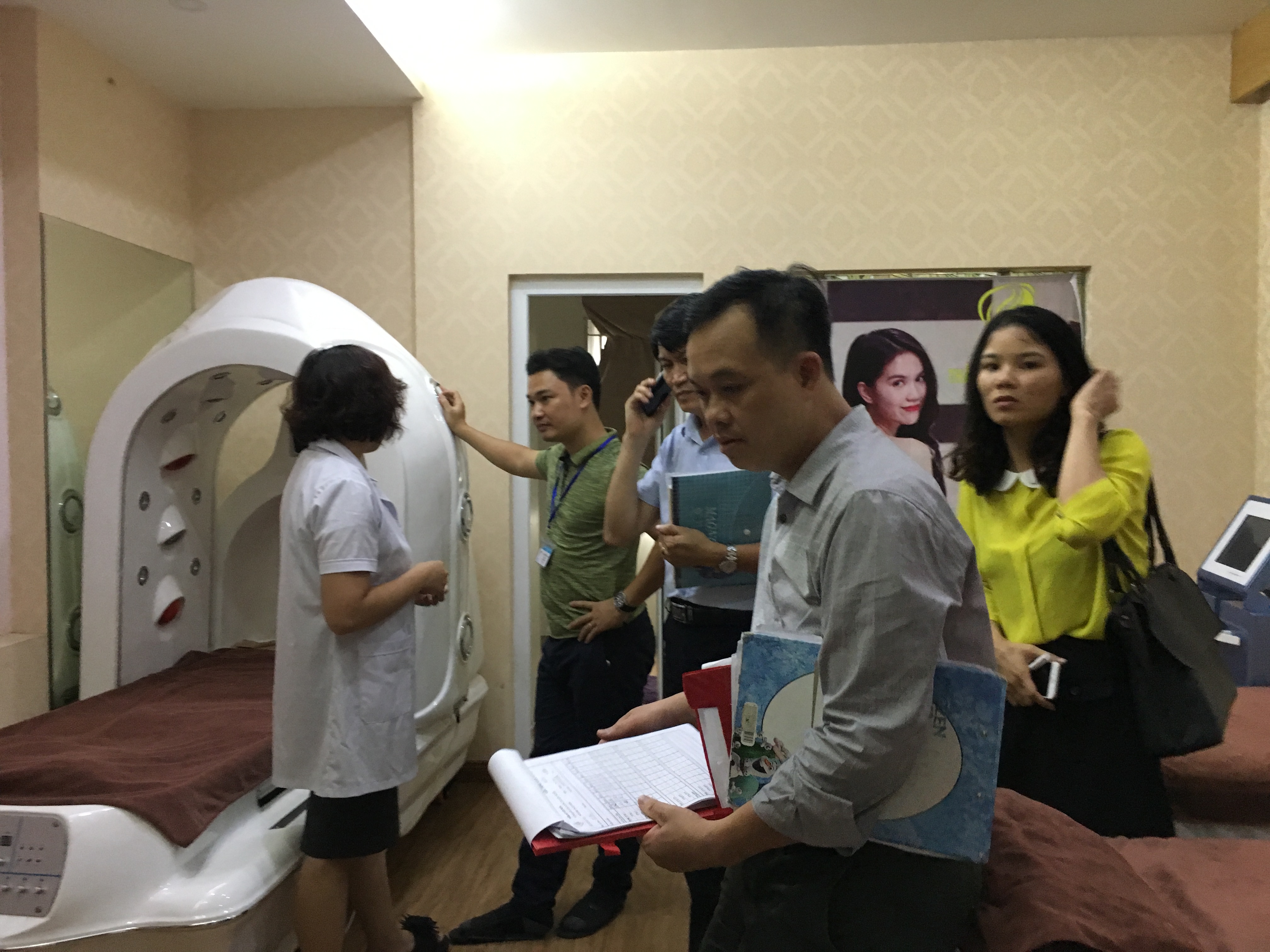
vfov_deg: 48.2
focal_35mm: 29
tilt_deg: -2.8
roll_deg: +0.1
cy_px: 476
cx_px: 635
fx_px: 1064
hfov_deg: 61.7
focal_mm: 4.15
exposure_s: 1/25
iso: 200
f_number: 2.2
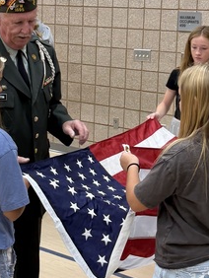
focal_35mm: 87
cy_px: 137
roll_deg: -1.8
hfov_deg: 17.0
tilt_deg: -10.3
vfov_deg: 22.5
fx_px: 699
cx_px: 102
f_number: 1.78
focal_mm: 6.76
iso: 125
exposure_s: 1/60
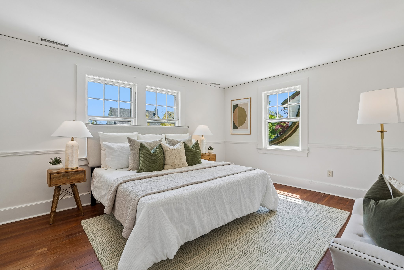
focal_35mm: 16
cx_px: 202
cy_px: 135
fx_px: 180
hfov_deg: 96.7
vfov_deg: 73.7
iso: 200
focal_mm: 16
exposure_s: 1/50
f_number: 8
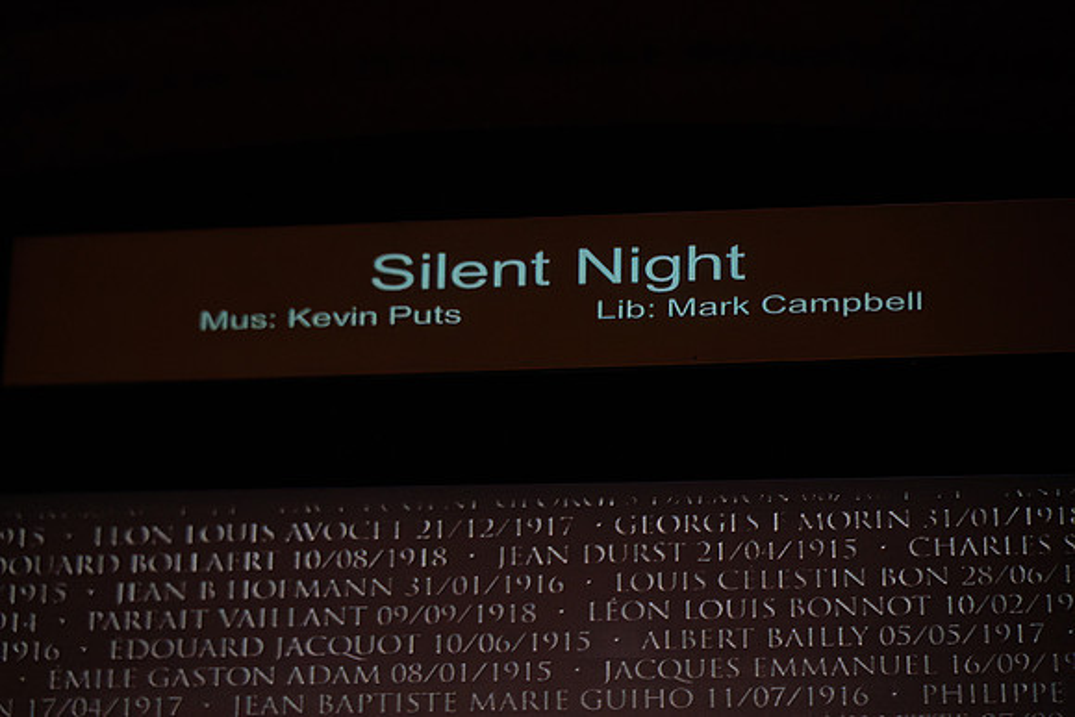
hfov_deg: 20.2
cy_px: 358
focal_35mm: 101
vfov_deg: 13.6
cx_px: 538
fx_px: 3017
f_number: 3.2
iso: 10000
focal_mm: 101
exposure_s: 1/500
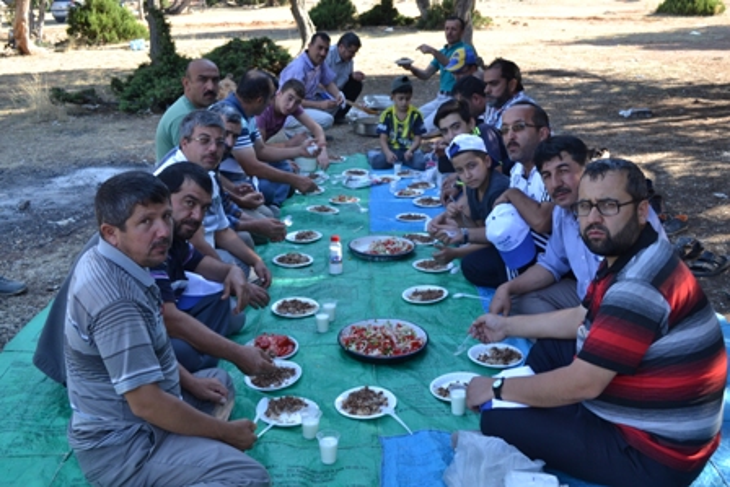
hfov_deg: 49.5
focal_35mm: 39
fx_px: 791
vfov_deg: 34.2
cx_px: 365
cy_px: 244
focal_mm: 26
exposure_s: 1/125
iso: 200
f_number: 5.6
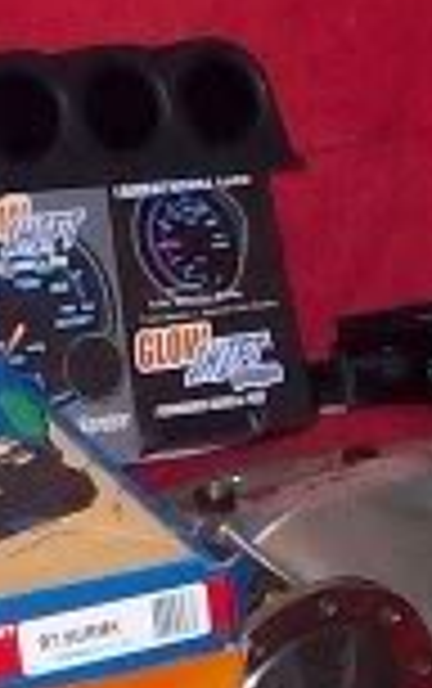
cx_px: -256
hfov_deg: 5.4
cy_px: 234
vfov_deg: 8.7
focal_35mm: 241
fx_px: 4527
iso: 200
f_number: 2.8
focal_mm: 5.7
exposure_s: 1/60
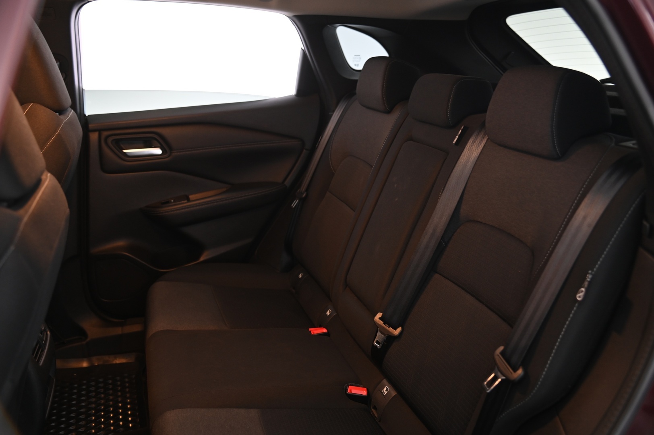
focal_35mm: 32
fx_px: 581
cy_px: 218
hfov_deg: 58.8
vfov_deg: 41.1
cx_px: 327
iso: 1000
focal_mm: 32
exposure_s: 1/10
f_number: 4
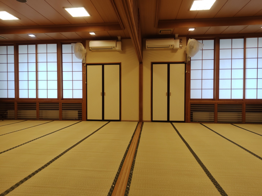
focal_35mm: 23
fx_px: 174
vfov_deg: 58.9
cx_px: 131
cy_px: 98
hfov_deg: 73.9
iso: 164
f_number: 1.88
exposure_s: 1/100
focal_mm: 5.56
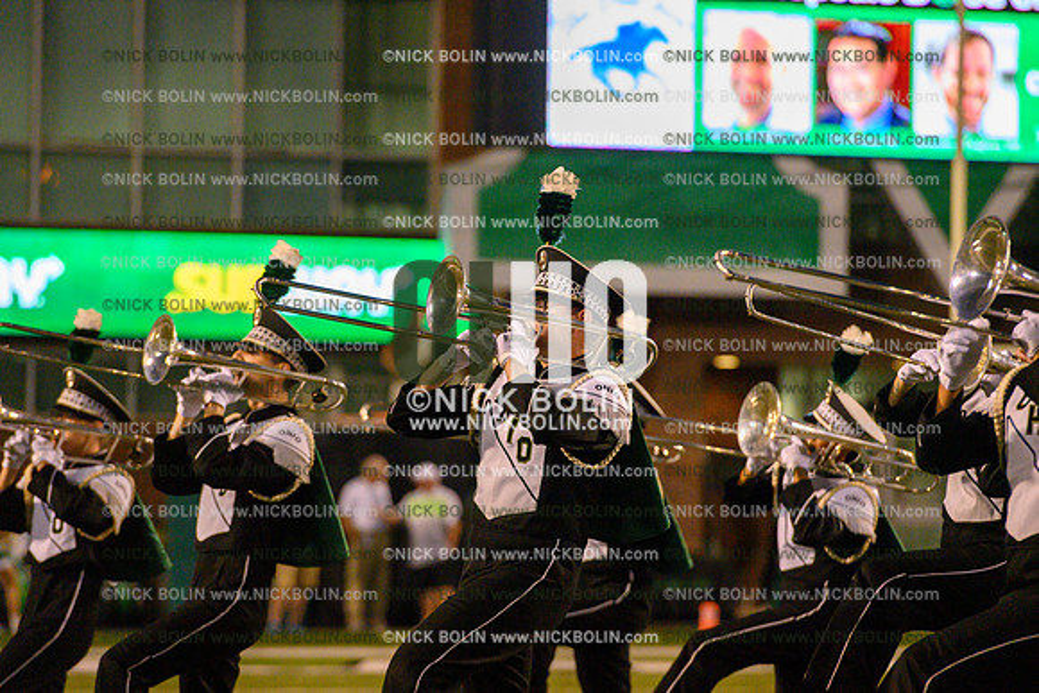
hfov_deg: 10.3
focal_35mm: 200
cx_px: 520
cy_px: 346
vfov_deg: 6.9
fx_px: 5773
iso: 10000
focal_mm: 200
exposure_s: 1/1600
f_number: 4
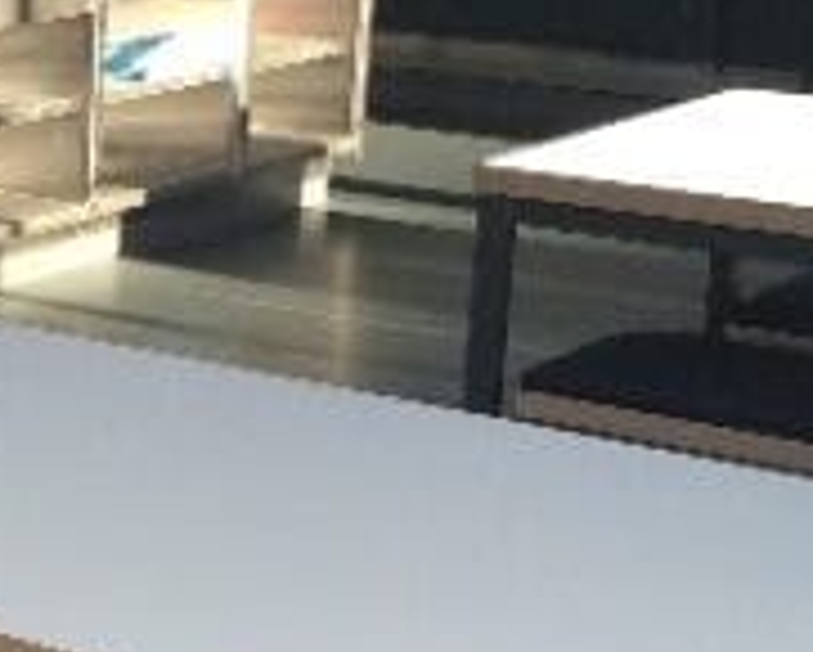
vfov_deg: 12.3
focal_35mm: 124
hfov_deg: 14.8
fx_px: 2985
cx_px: -247
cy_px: 634
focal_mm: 4.12
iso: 64
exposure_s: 1/120
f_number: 2.2
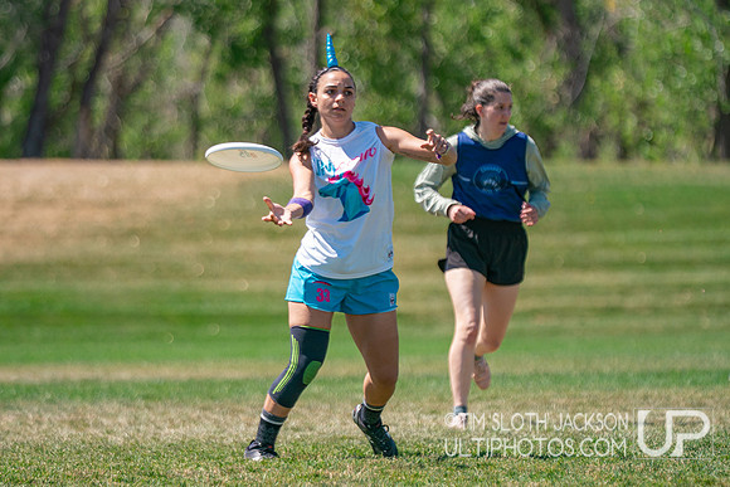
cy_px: 248
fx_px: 6686
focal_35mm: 330
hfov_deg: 6.2
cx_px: 349
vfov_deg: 4.2
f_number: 2.8
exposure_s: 1/3200
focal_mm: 200
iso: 200
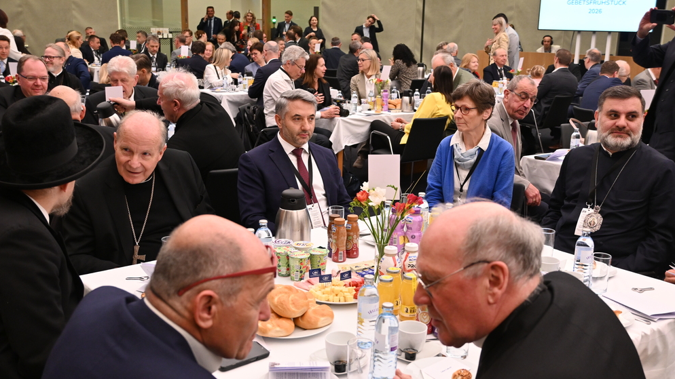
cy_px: 208
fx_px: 707
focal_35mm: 40
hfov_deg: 51.0
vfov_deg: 30.0
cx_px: 338
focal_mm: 25
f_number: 3.8
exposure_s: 1/125
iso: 1100
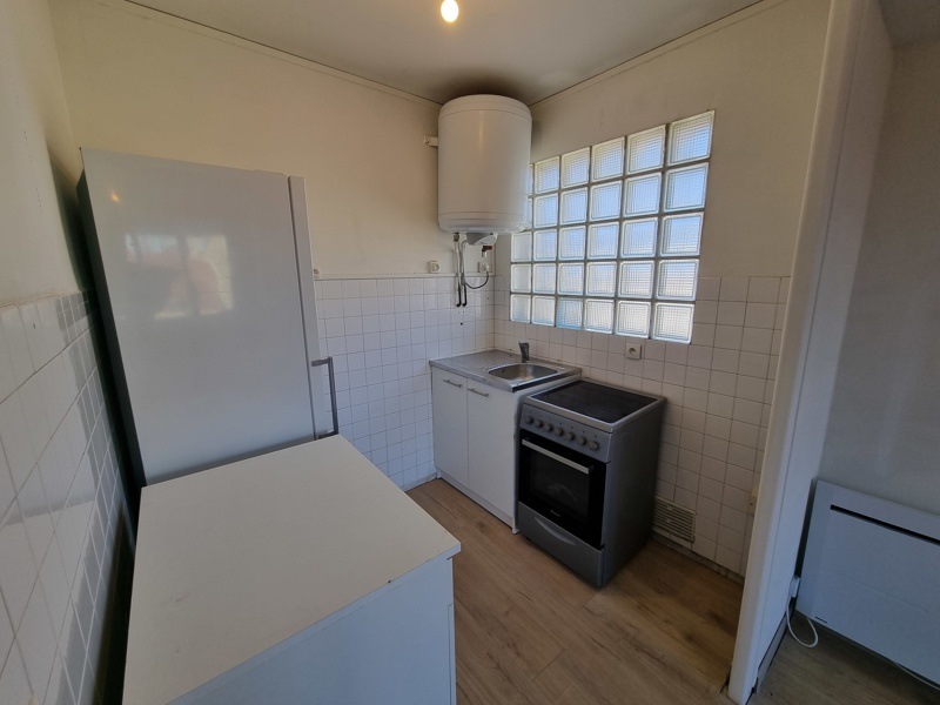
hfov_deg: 106.2
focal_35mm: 13
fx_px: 353
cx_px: 470
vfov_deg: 89.9
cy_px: 352
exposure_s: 1/138
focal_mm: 2.2
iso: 50
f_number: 2.2
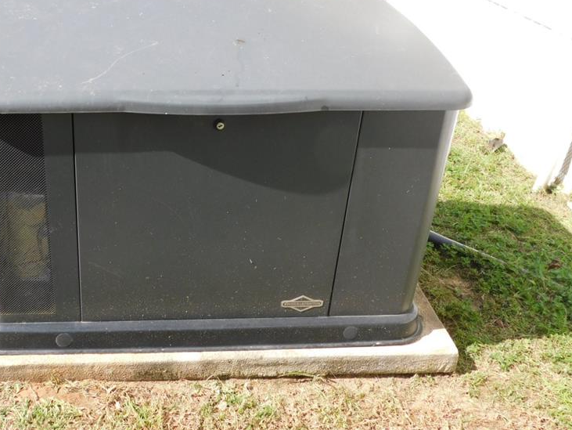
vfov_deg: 34.3
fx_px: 694
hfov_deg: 44.3
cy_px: 190
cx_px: 201
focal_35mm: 42
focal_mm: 5.3
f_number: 3.2
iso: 125
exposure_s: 1/500
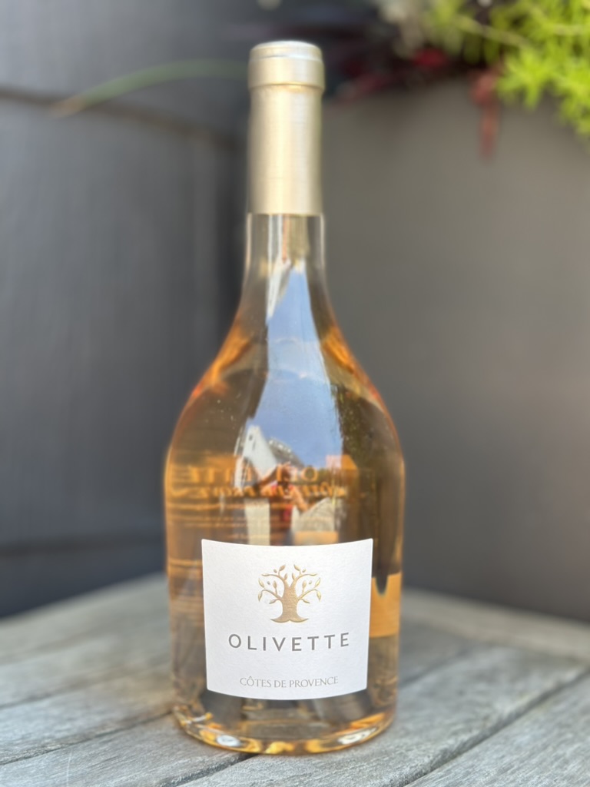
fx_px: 1091
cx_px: 295
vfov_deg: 39.7
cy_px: 394
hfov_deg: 30.3
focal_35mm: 48
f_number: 1.78
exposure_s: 1/324
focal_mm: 6.86
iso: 80
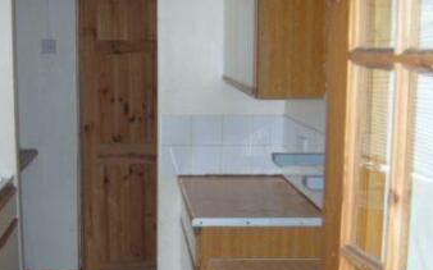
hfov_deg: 31.6
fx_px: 755
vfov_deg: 20.2
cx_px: 125
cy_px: 187
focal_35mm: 64
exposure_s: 1/30
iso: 100
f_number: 2.8
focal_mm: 7.4
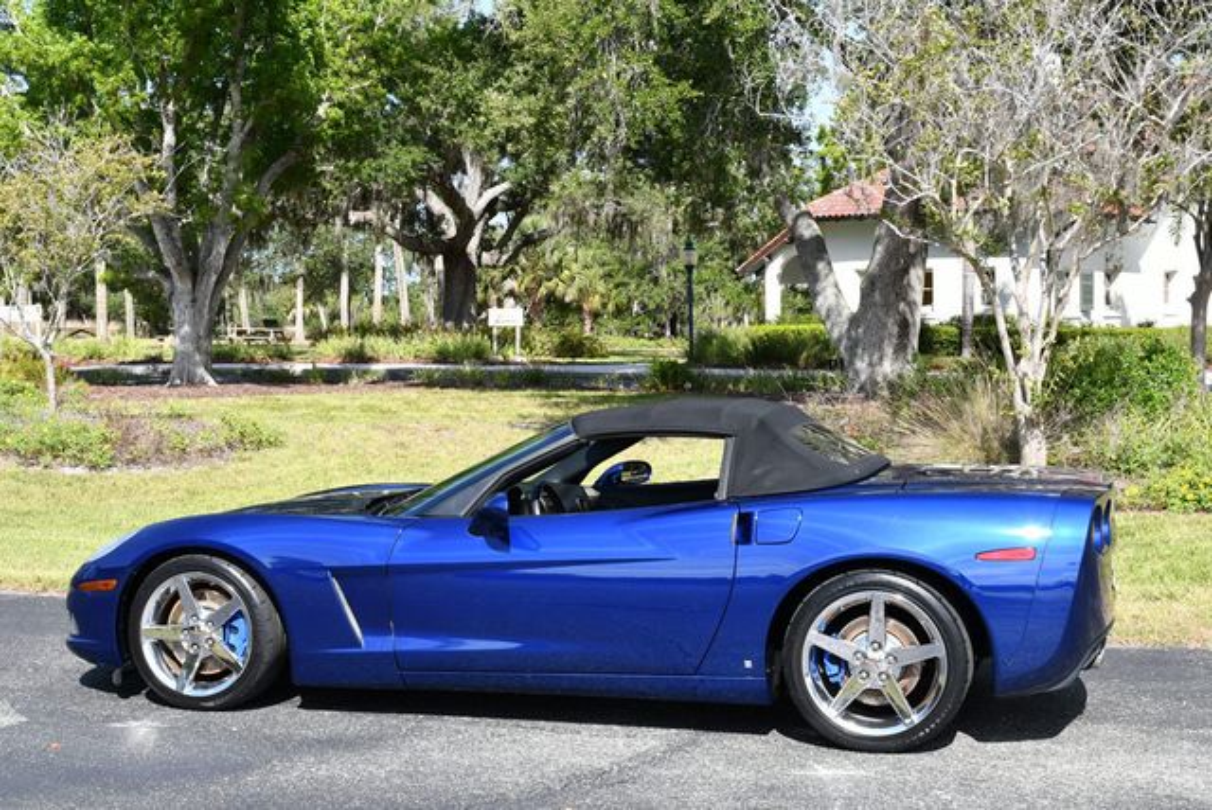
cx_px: 606
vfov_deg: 24.2
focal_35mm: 56
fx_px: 1887
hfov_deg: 35.6
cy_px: 405
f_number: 8
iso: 180
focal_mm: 28
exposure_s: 1/250
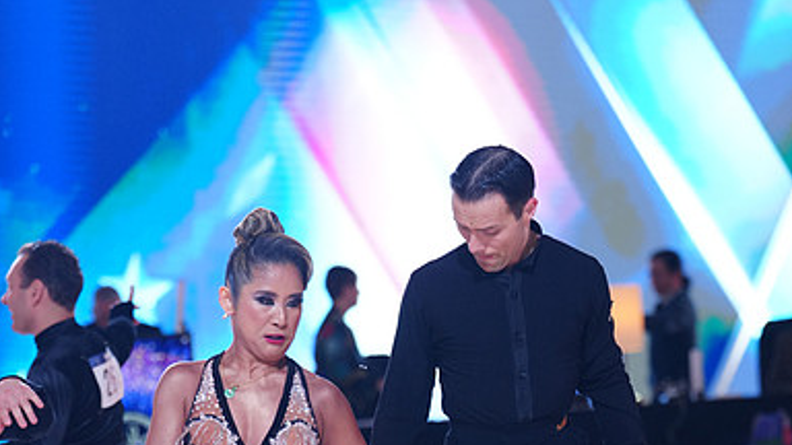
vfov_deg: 6.9
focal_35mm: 174
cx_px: 397
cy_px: 527
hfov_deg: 12.4
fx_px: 3654
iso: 1250
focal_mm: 110
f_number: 2.8
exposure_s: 1/640
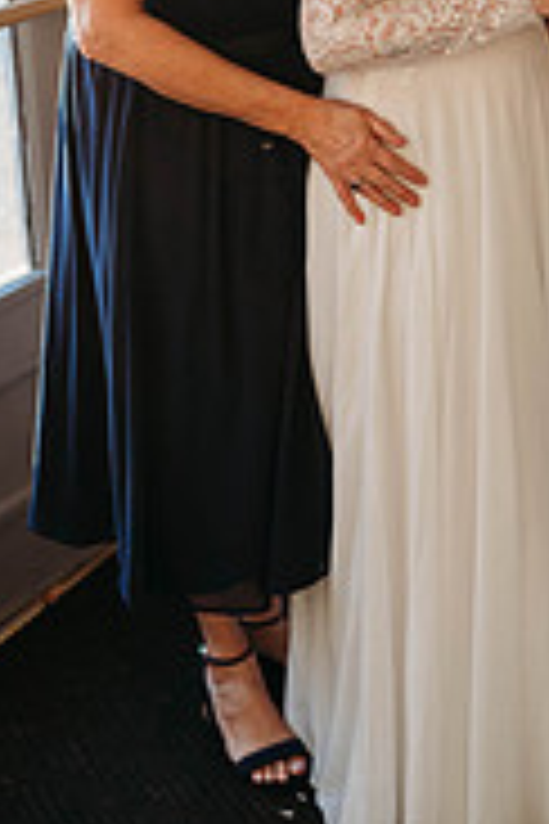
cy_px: 23
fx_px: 1967
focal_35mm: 86
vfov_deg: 22.8
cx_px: 556
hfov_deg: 15.6
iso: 640
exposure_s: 1/200
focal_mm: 35
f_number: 2.5
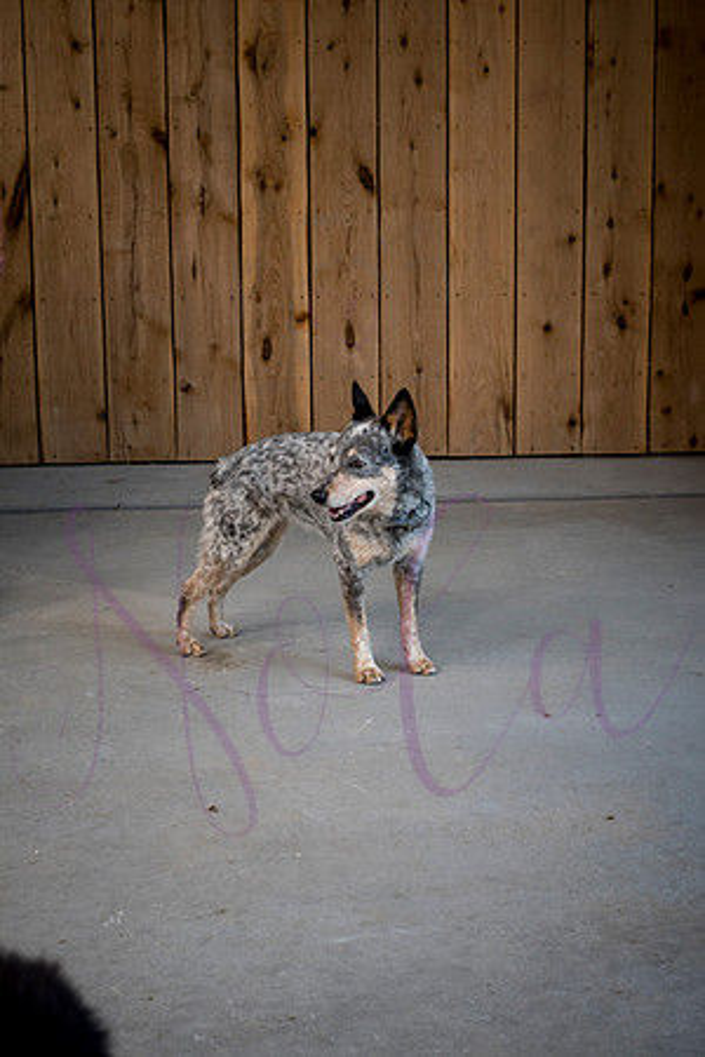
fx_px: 1469
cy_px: 528
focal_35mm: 50
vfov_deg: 39.6
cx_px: 352
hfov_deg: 27.0
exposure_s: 1/160
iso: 400
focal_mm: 50
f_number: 9
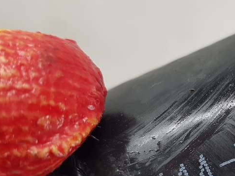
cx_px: 212
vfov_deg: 26.4
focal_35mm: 55
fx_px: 373
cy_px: 121
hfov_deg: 33.1
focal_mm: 4.2
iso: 125
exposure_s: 1/100
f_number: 1.7
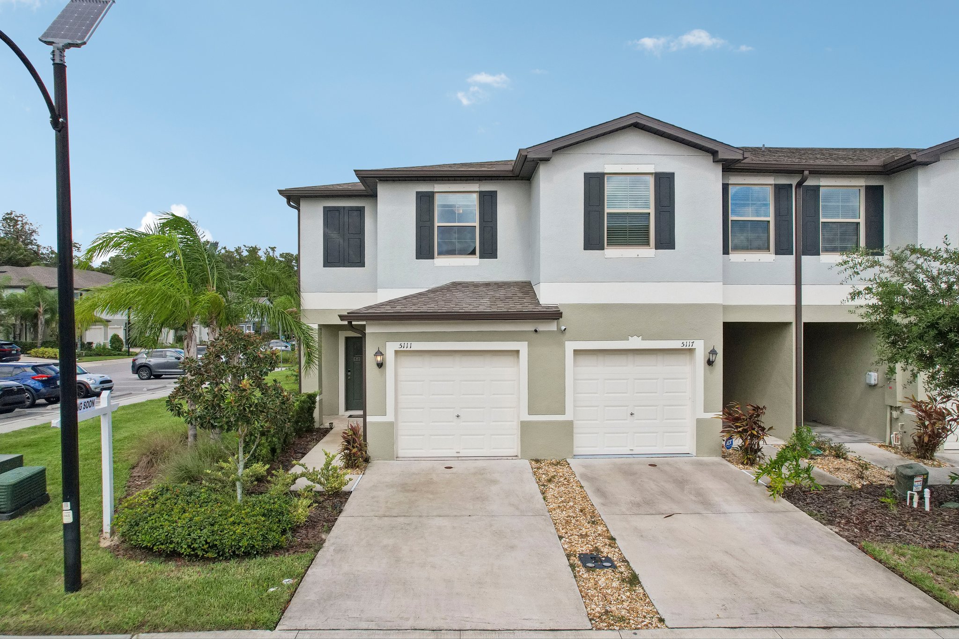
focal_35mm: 22
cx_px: 480
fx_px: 586
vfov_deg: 57.2
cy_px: 320
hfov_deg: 78.6
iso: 410
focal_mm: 8.4
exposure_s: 1/8000
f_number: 2.8
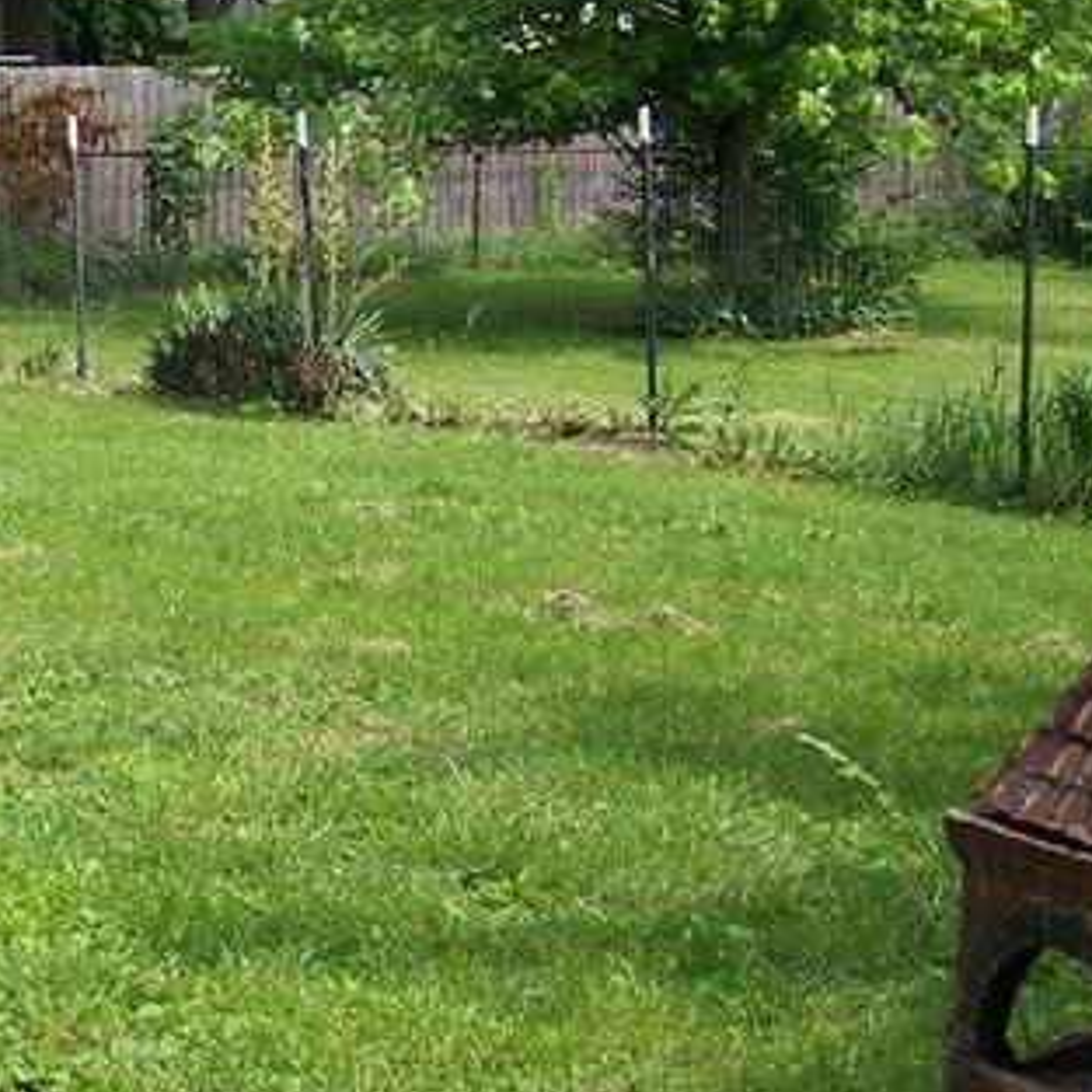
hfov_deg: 15.7
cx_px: -426
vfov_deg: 16.7
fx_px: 3712
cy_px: 506
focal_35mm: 104
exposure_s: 1/500
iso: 64
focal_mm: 5.85
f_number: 2.8
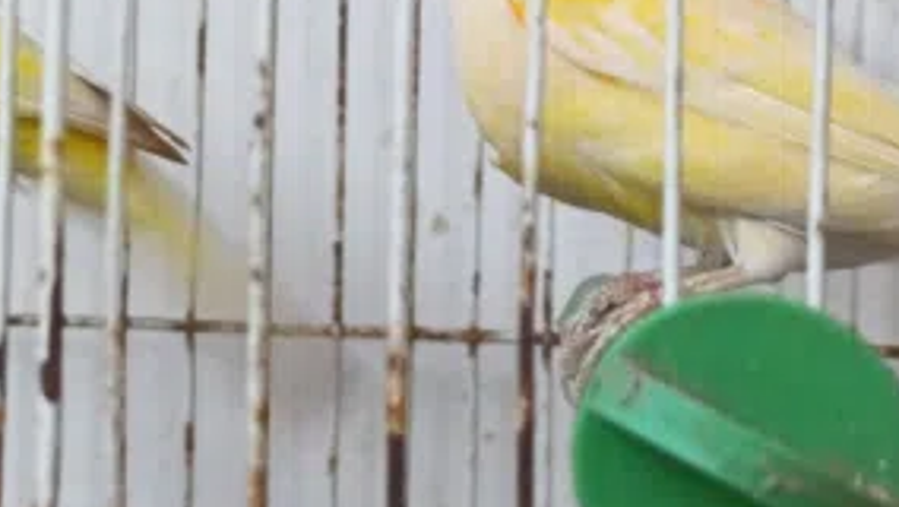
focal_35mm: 135
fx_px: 3219
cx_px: -32
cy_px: 41
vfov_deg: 9.0
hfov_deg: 15.6
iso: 125
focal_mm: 6.14
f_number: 1.6
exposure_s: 1/99.9
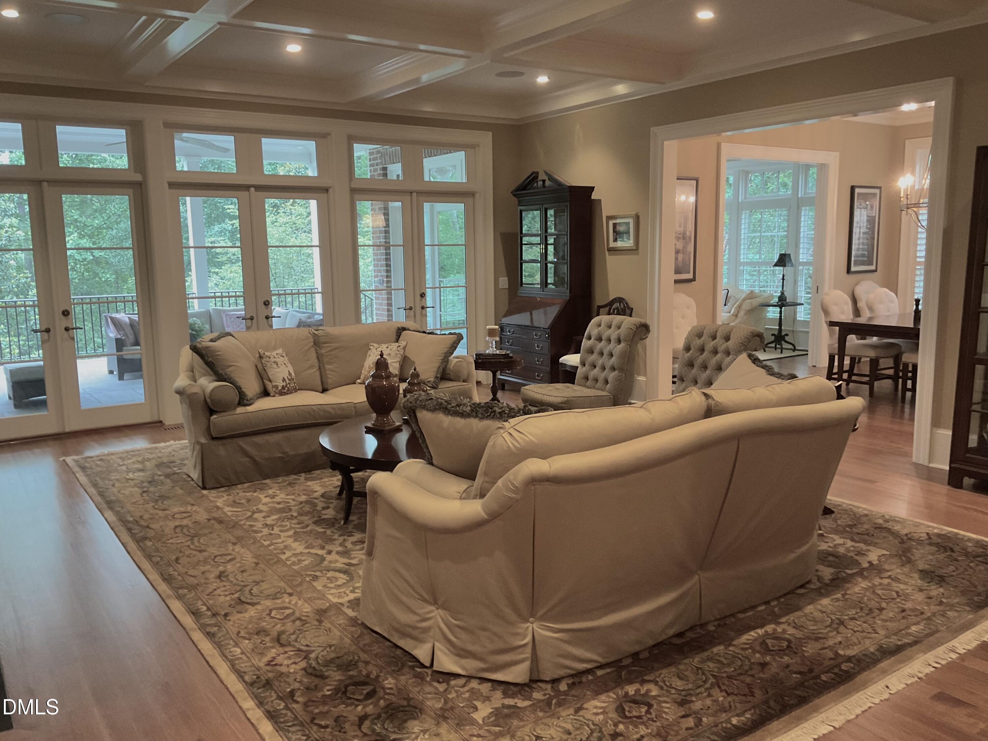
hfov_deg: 61.7
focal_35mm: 29
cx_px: 494
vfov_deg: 48.2
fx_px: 828
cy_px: 370
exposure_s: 1/40
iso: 250
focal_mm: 3
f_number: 1.8
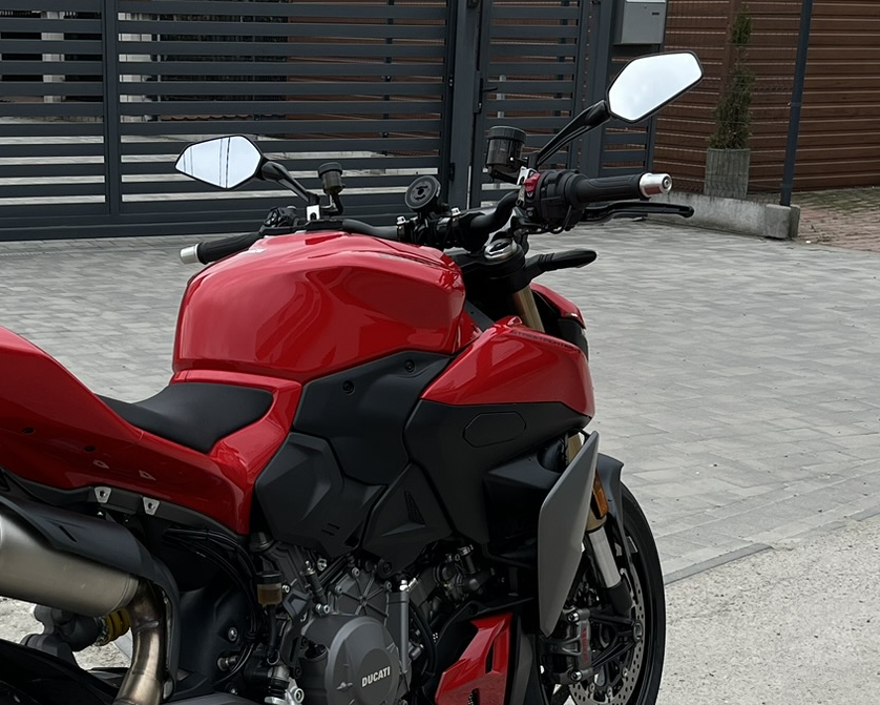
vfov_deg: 23.7
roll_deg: -0.3
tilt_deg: -21.9
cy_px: 680
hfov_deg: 30.1
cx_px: 254
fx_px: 1615
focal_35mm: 62
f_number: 1.6
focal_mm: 5.1
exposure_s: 1/1028
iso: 50
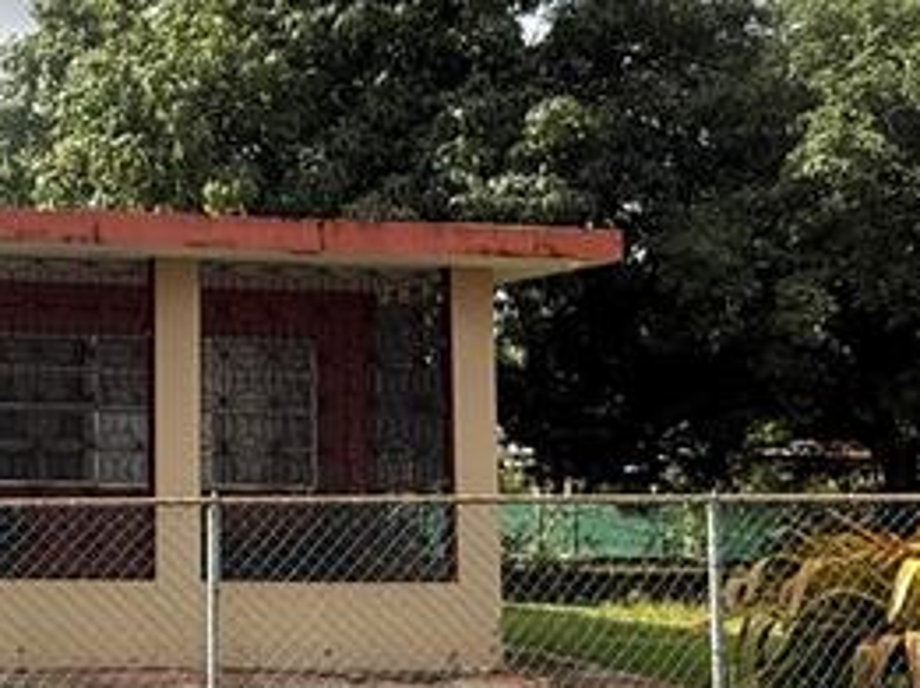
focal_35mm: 55
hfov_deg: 31.0
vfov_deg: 26.4
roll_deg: -1.7
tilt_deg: +6.1
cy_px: 279
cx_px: -99
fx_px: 1460
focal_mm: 2.22
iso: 64
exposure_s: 1/1795
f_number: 2.2
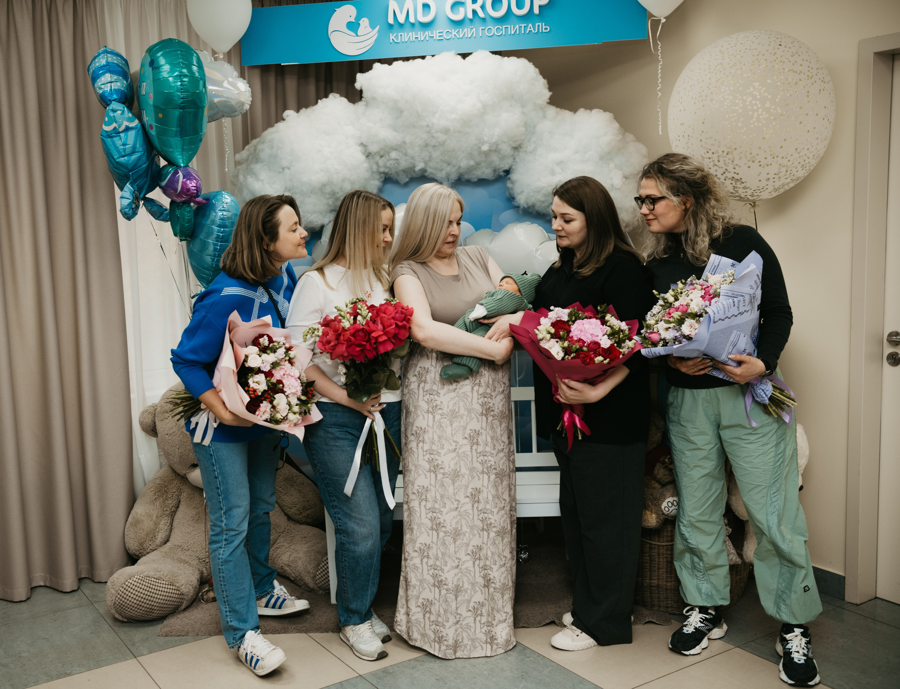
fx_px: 934
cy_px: 350
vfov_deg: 40.5
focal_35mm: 36
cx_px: 375
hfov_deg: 51.2
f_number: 4
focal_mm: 32
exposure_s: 1/160
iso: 200
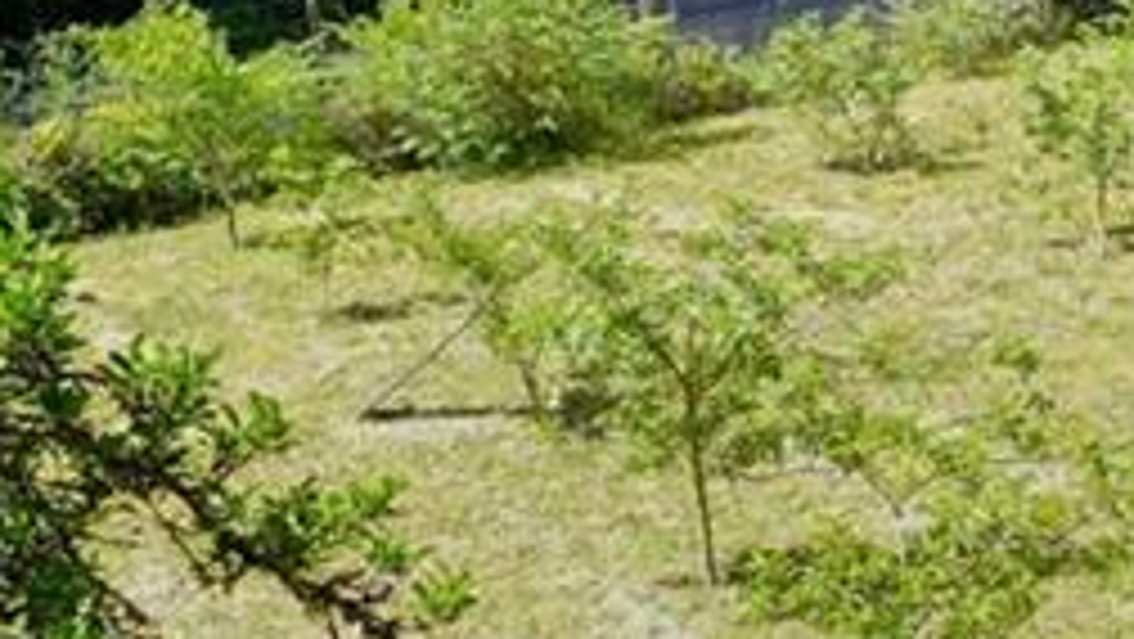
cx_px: 1832
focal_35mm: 133
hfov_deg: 14.7
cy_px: -76
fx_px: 4001
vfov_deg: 9.0
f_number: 3.5
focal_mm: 20
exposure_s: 1/40
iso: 100
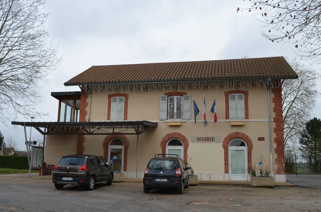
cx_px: 160
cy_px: 106
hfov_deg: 53.2
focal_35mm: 36
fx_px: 320
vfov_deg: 36.7
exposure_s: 1/160
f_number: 6.3
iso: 200
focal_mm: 24
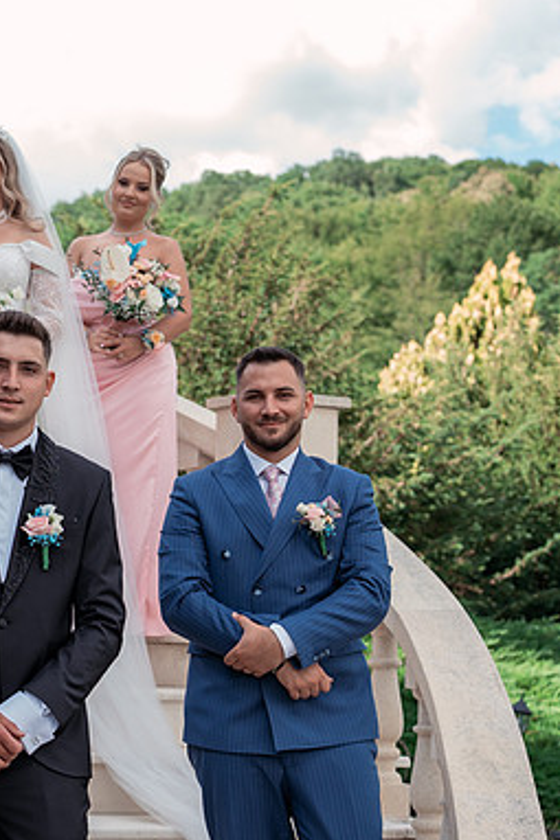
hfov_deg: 16.9
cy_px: 458
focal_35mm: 79
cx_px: 18
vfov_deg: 25.7
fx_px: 1845
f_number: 3.2
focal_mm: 42
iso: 160
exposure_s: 1/500
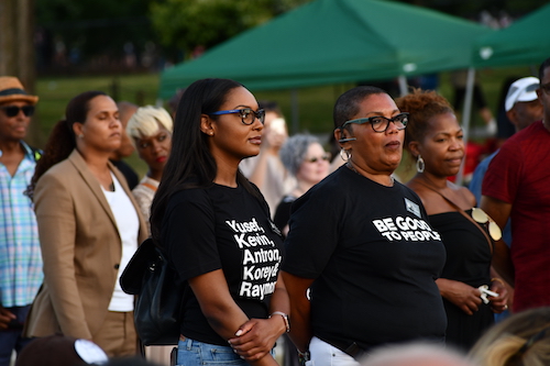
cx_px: 275
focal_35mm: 315
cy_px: 183
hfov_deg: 6.5
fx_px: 4811
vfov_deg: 4.4
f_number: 7.1
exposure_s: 1/100
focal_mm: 210
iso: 200
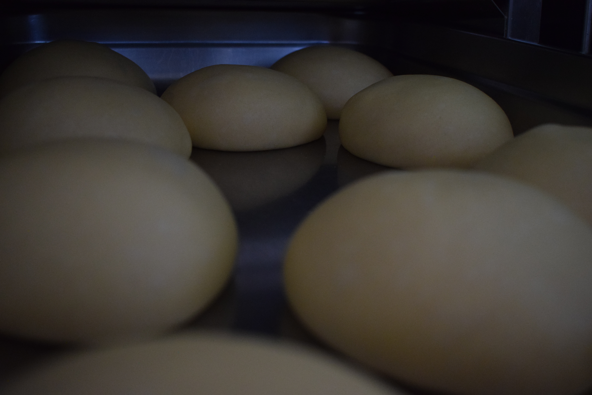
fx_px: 666
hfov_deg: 47.9
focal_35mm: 40
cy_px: 198
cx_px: 296
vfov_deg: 33.0
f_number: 4
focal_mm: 27
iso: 2500
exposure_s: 1/60
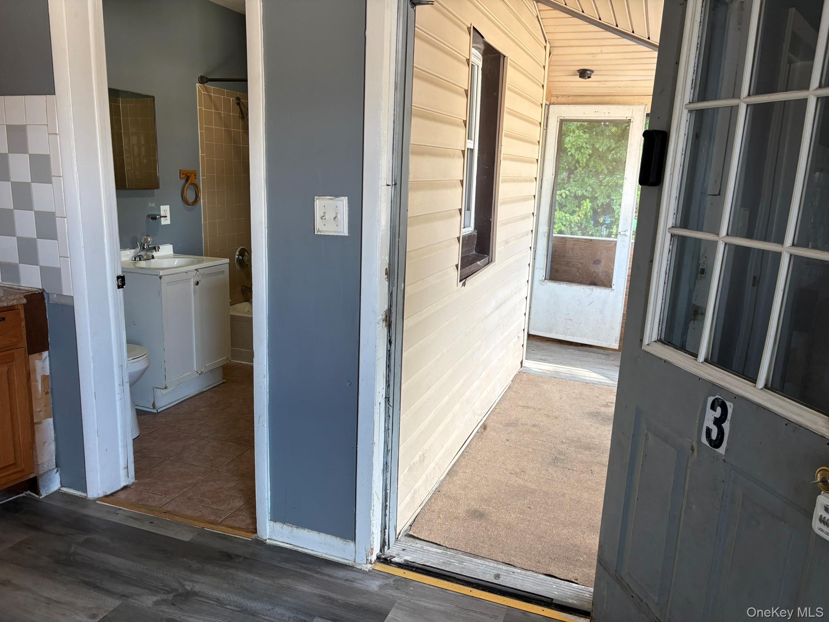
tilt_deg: -11.8
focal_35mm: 26
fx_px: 623
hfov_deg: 67.3
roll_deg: -1.4
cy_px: 311
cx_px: 414
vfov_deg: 53.1
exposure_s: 1/121
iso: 125
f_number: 1.6
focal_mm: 5.96
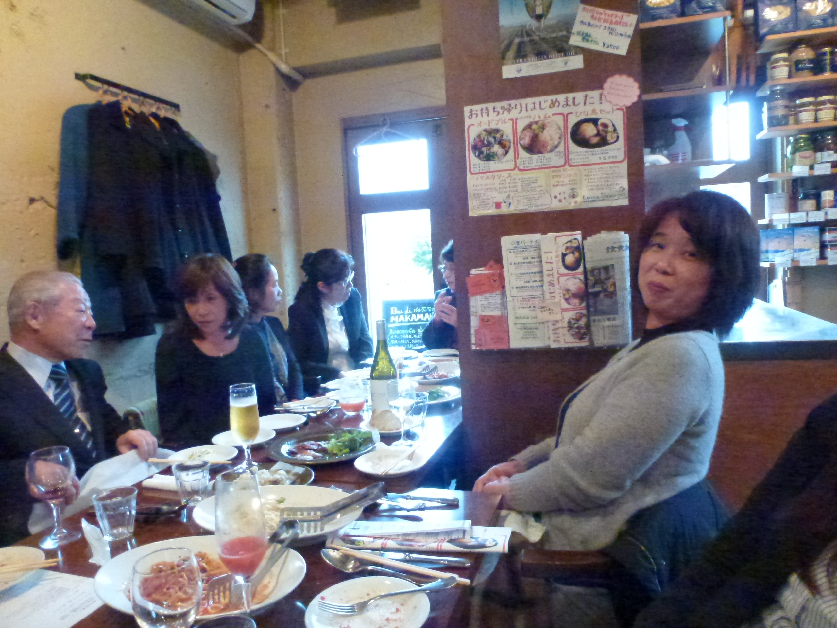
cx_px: 418
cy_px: 314
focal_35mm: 24
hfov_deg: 71.6
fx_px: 580
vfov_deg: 56.8
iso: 1600
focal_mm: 4.3
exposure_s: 1/60
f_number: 3.3
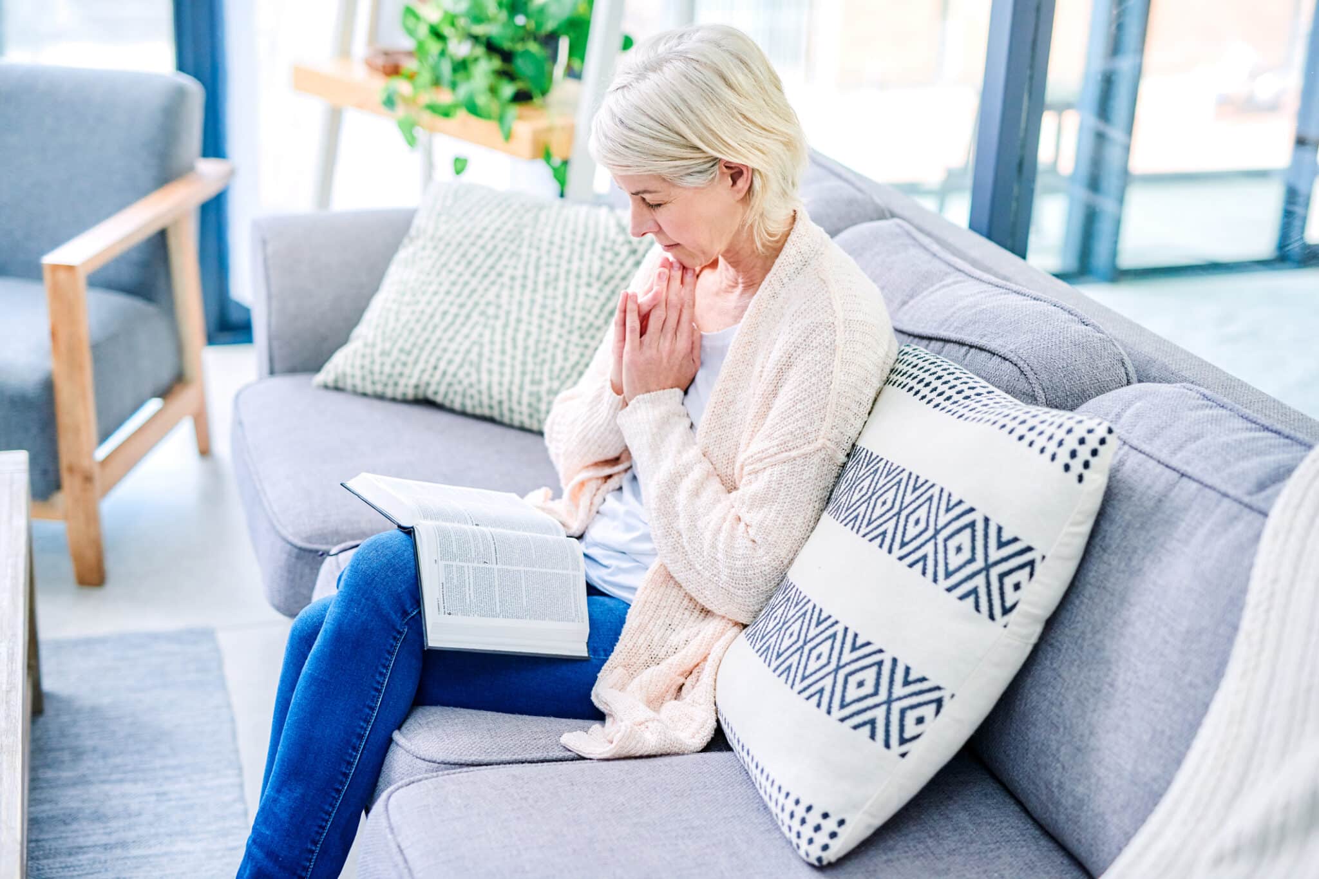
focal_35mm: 50
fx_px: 1832
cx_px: 660
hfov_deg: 39.6
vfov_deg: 27.0
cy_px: 440
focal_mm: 50
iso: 640
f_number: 2
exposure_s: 1/400
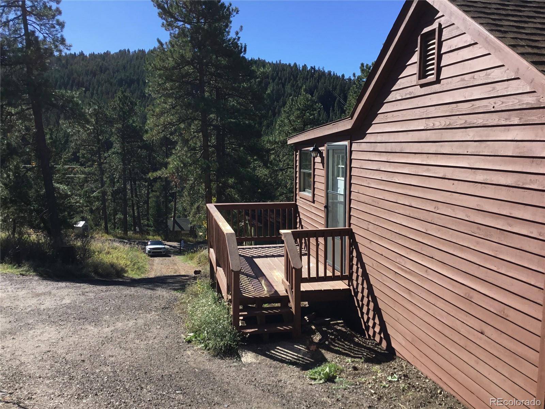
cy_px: 204
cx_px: 272
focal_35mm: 31
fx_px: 488
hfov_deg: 58.4
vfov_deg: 45.4
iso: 25
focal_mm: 3.3
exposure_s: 1/815
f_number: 2.4
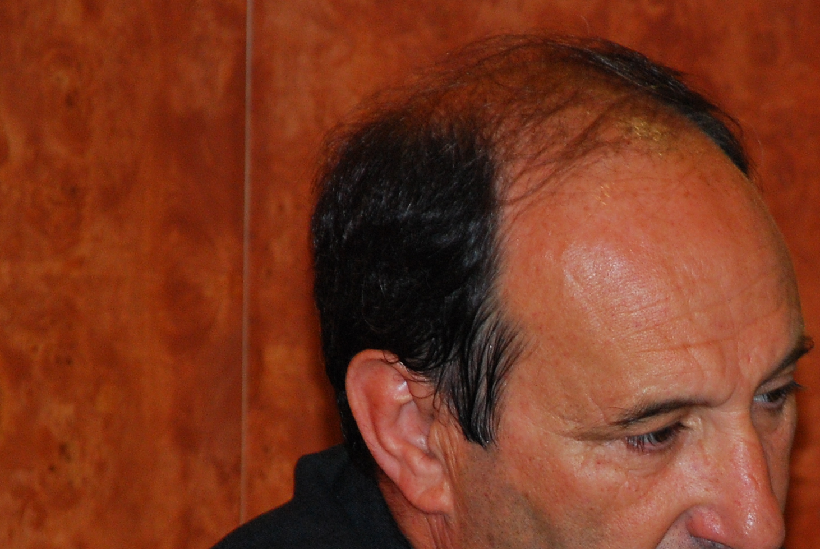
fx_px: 10149
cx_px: 777
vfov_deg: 3.1
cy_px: 664
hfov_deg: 4.6
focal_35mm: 445
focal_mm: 112
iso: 400
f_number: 5.6
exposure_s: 1/50
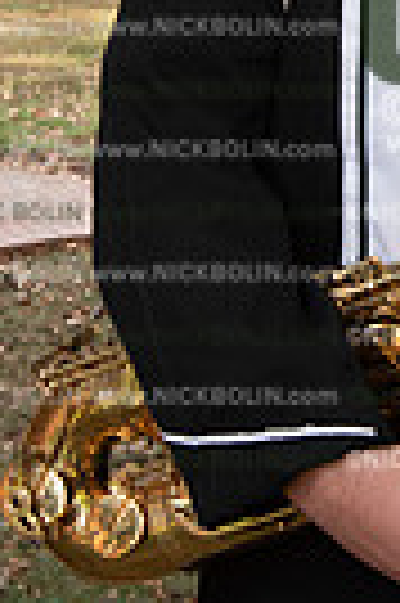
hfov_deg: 9.1
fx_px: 2473
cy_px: 27
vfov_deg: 13.7
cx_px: 548
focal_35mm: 148
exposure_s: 1/100
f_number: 8
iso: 800
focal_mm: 44
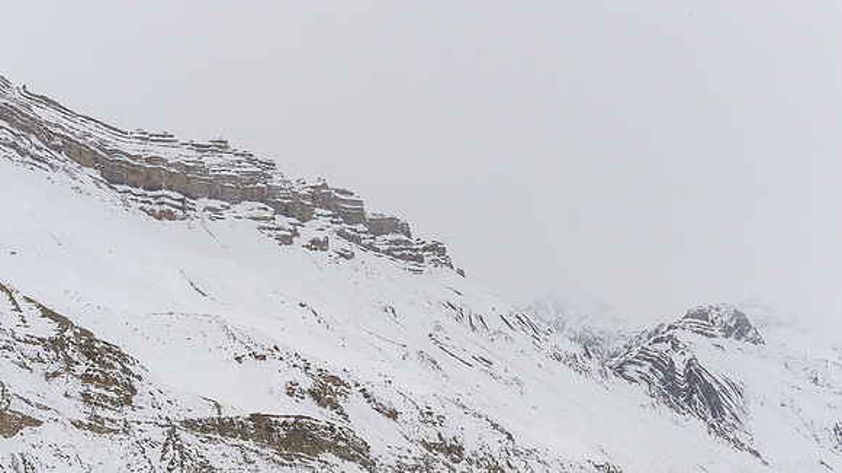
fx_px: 1122
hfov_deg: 41.1
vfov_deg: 23.8
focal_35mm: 50
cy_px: 220
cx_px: 421
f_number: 14
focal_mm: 48
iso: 800
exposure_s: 1/2000
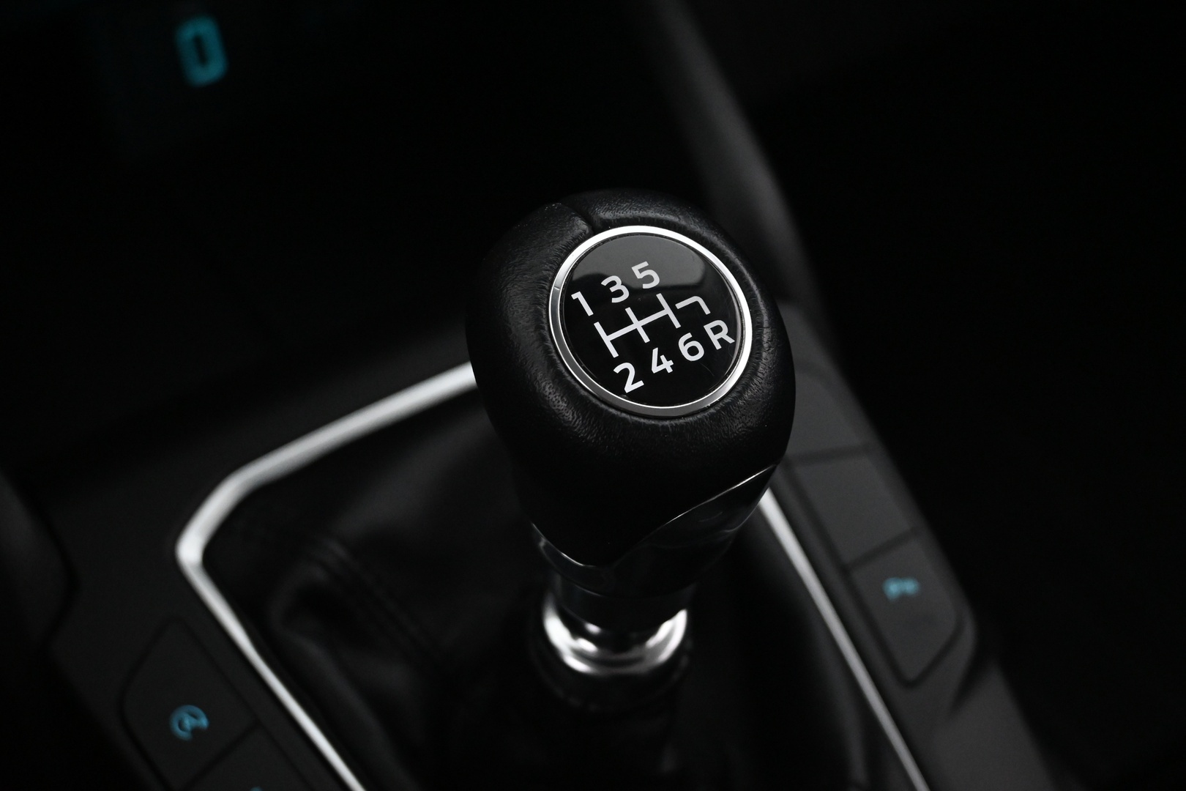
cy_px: 396
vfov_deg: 26.5
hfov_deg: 38.9
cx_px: 593
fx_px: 1680
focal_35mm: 51
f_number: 5
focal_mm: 34
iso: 4000
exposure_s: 1/50
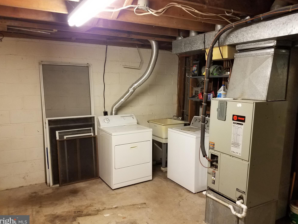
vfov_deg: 51.4
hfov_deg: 65.3
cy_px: 111
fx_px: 232
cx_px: 146
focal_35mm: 27
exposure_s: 1/24
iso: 160
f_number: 1.7
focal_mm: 4.2
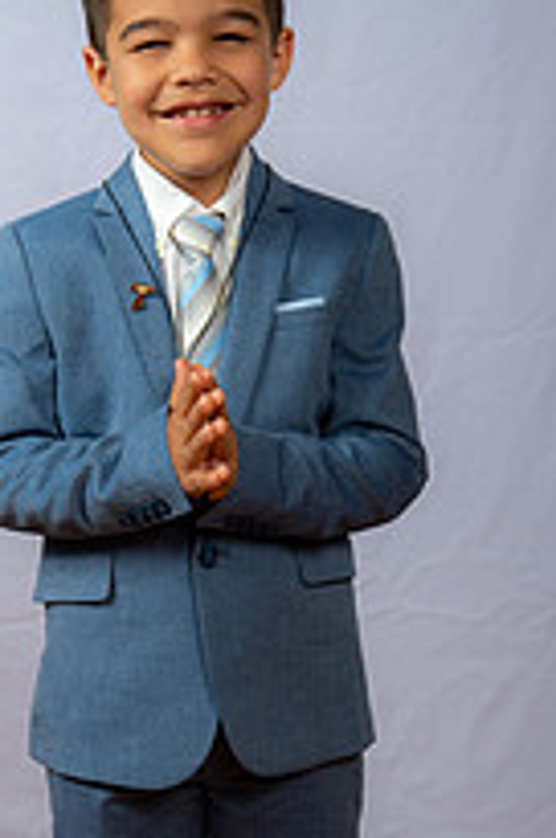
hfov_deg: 12.0
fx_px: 2650
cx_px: 202
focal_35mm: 114
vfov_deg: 17.9
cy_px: 580
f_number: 6.3
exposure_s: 1/200
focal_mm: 52
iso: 250
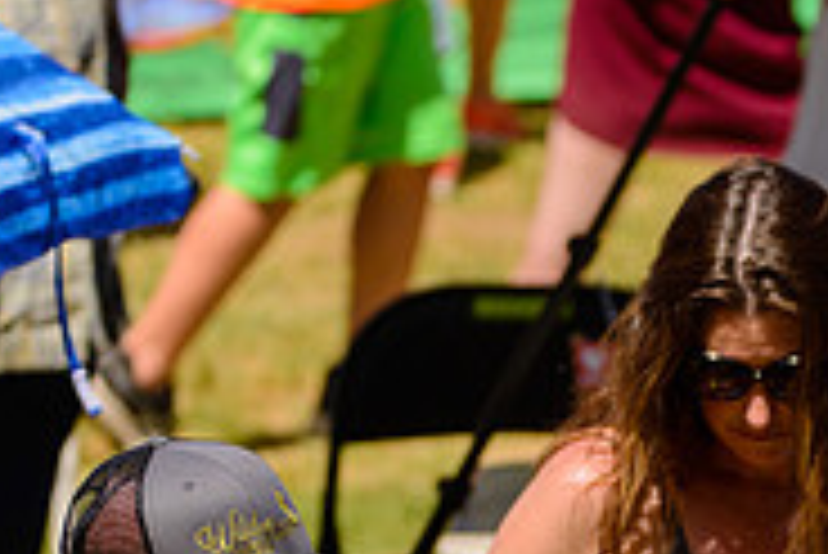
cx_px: 997
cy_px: 787
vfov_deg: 1.9
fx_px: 16734
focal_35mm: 727
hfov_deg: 2.8
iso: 100
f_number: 5.6
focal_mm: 220
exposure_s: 1/500
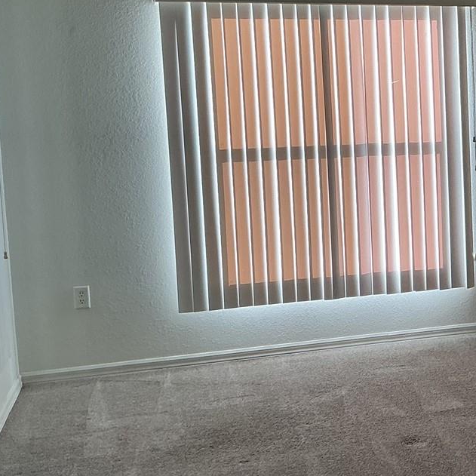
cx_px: 514
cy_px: 205
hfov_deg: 24.8
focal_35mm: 65
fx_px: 1011
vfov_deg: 26.5
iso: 50
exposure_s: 1/120
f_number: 1.8
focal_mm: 3
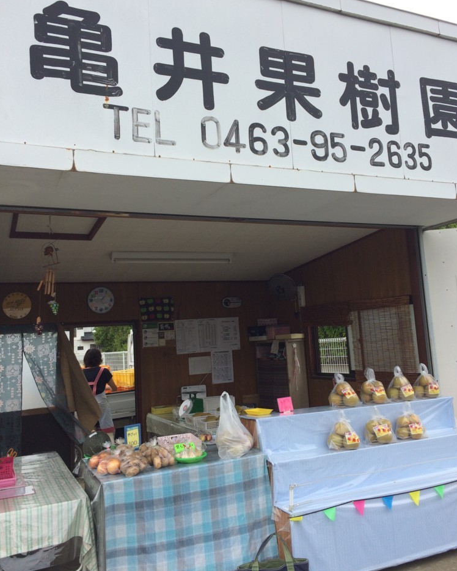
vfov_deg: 57.2
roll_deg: +5.0
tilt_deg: +2.9
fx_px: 524
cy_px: 271
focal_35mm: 31
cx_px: 230
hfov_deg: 47.1
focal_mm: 4.15
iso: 32
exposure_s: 1/672
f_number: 2.2
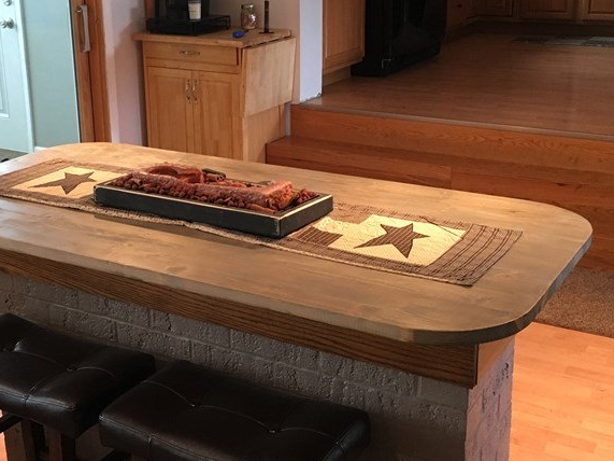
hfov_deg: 36.7
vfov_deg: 28.0
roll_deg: +1.7
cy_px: 198
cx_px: 254
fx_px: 922
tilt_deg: -17.6
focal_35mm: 52
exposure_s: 1/30
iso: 125
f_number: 2.2
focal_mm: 4.15
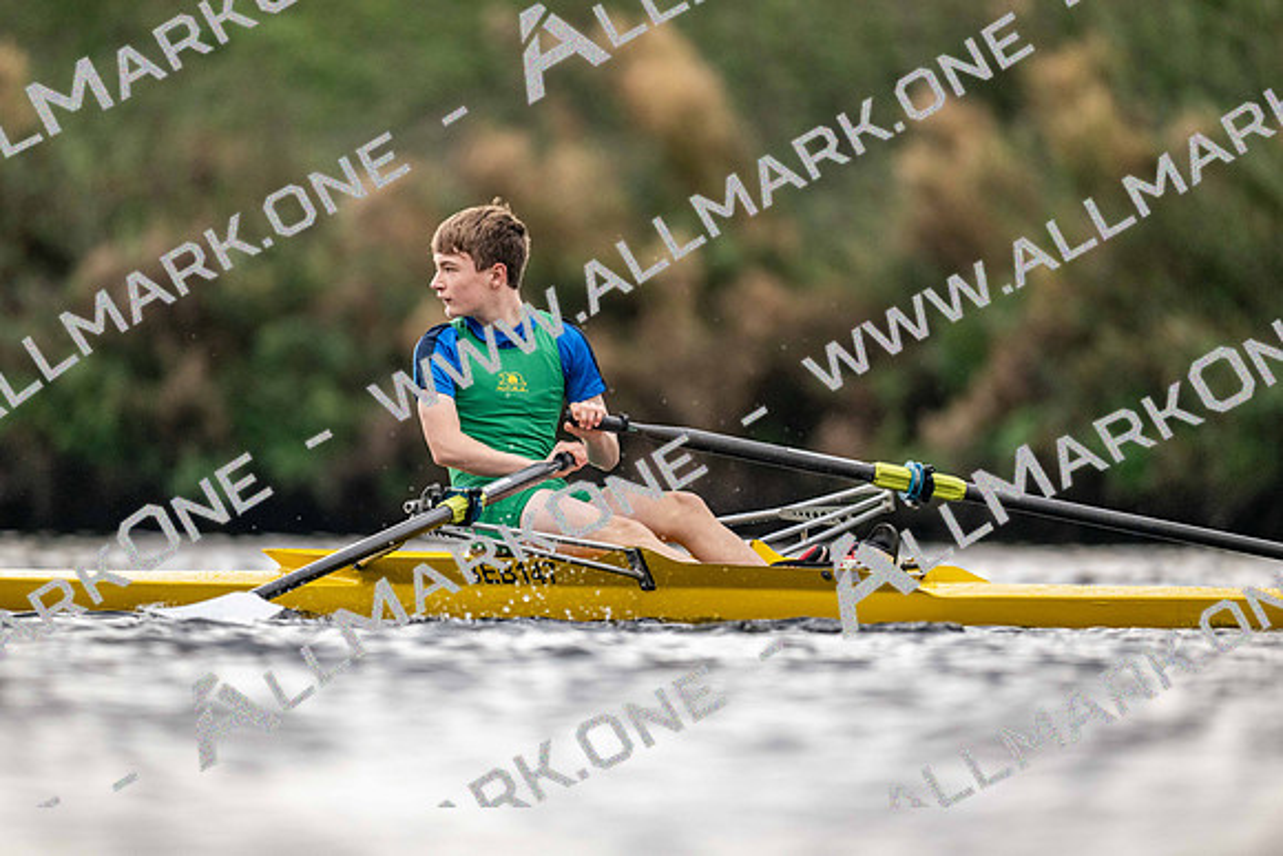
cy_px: 428
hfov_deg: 3.4
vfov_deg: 2.3
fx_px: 21387
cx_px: 642
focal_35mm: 600
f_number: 4
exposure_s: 1/2500
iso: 2500
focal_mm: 600
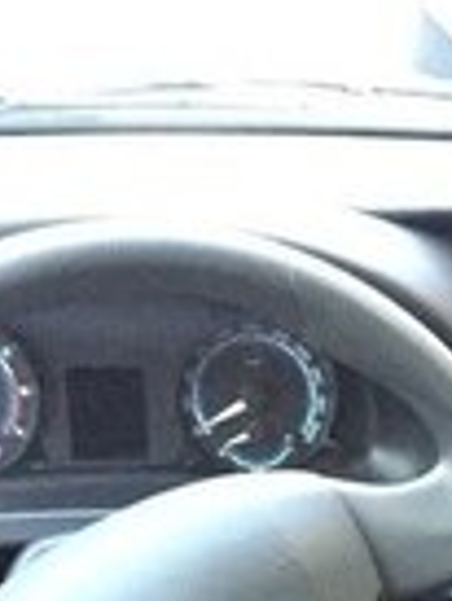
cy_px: 781
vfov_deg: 17.5
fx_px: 1825
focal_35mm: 105
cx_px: 632
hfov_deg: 13.5
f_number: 2.2
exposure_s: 1/17
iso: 1000
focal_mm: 4.15
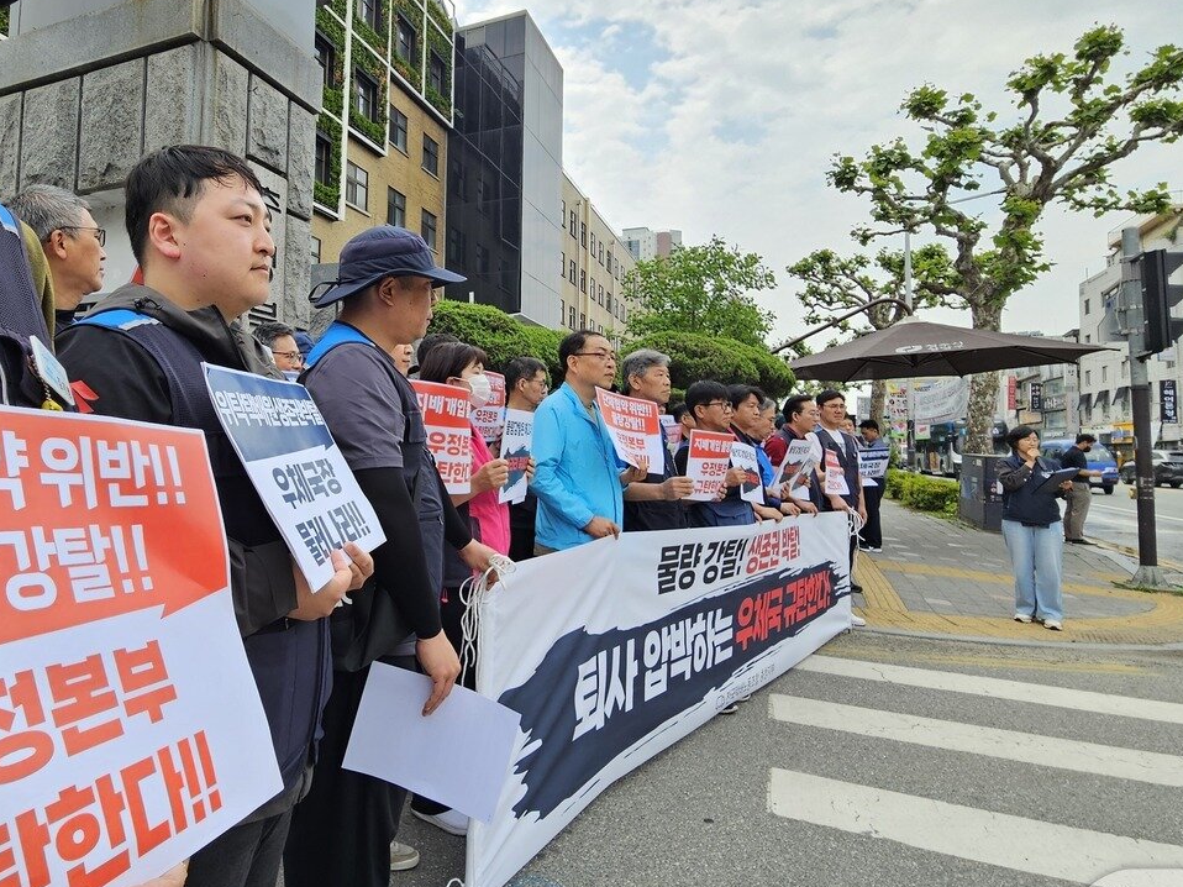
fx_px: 649
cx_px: 401
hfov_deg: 82.0
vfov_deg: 68.6
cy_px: 415
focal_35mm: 19
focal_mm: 2.2
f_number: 2.2
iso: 50
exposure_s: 1/816
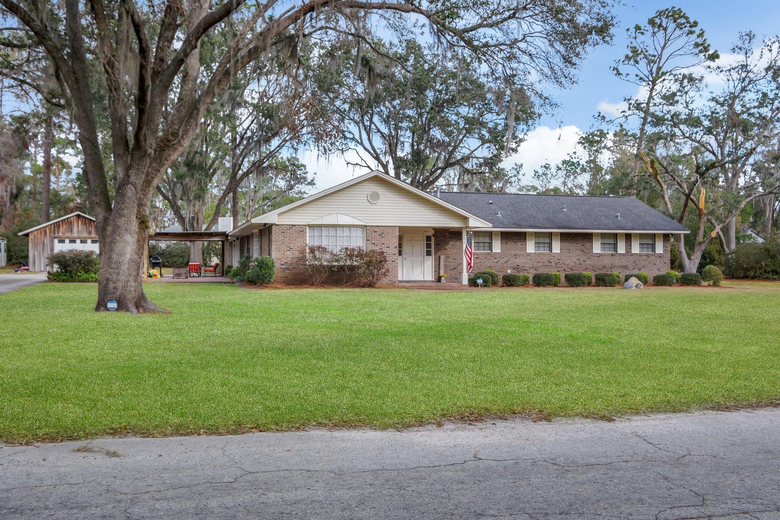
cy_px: 260
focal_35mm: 36
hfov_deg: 53.1
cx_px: 390
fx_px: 780
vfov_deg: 36.9
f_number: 8
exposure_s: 1/400
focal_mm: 24
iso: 250
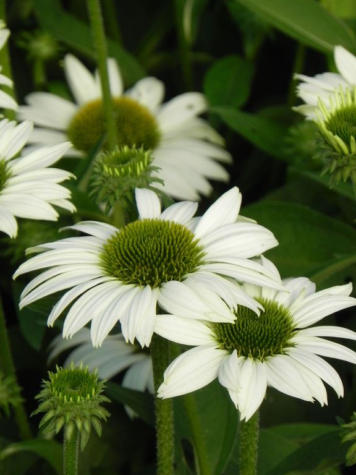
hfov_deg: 4.2
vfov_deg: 5.6
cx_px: 181
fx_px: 4813
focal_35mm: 351
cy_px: 233
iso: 160
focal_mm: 59.9
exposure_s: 1/800
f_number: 5
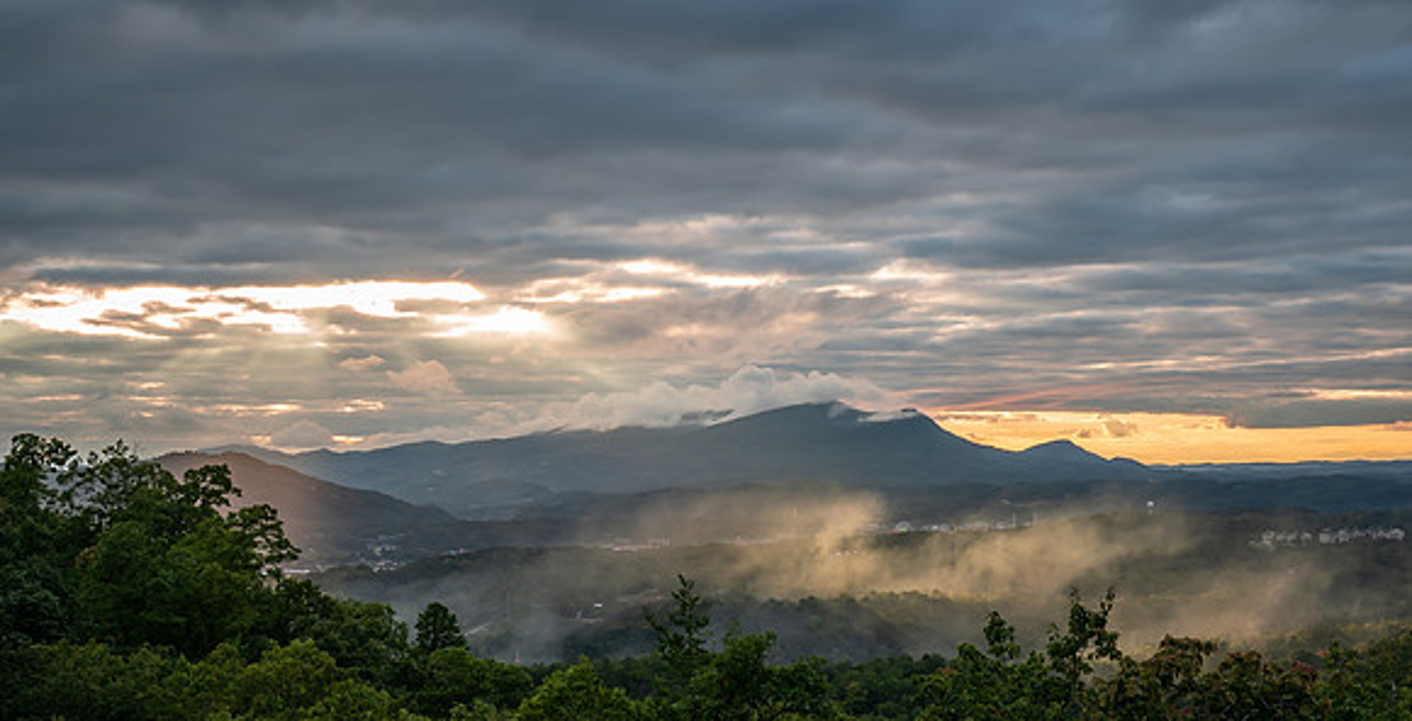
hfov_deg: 38.9
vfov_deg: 20.4
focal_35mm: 54
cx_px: 797
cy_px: 531
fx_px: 1993
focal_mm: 45
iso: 400
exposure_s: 1/125
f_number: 8
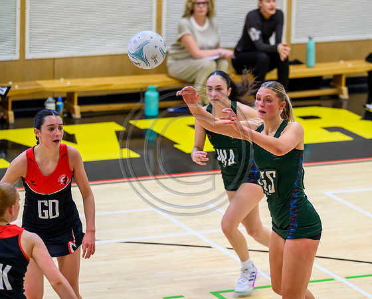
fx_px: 2337
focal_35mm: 212
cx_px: 255
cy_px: 170
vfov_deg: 7.3
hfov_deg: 9.1
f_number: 3.2
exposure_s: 1/1000
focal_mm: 165
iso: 4000
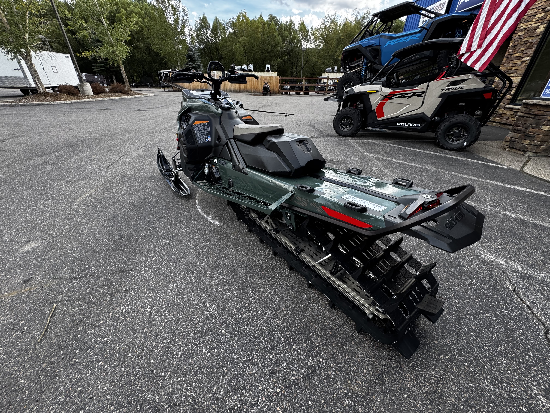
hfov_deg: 102.1
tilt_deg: -31.3
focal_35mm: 14
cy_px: 206
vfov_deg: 85.7
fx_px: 222
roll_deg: -0.7
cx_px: 275
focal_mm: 2.22
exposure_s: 1/227
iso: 40
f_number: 2.2
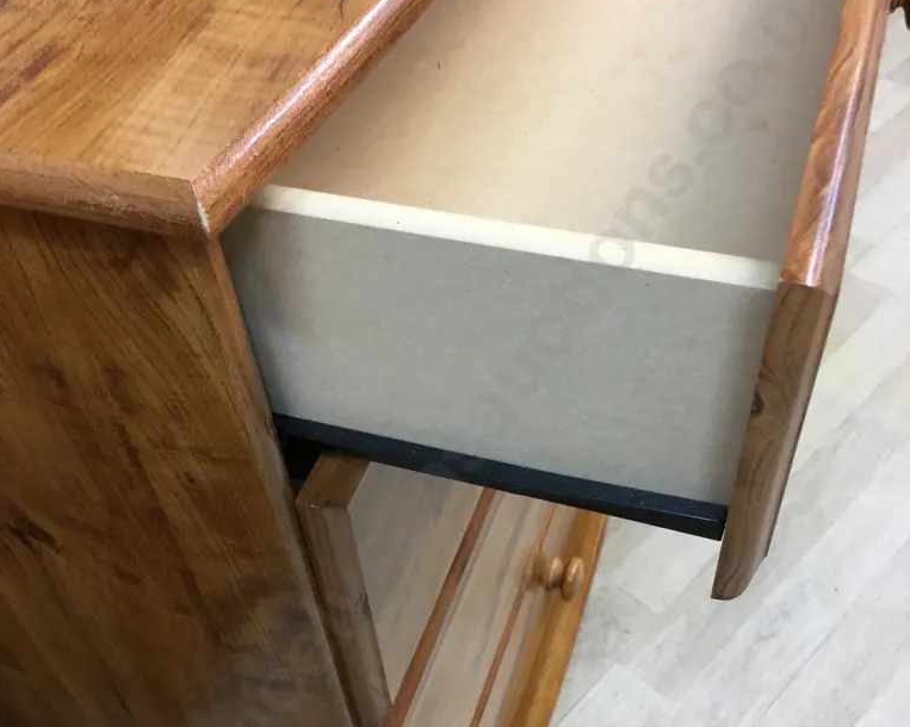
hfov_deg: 47.9
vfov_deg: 38.9
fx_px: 1023
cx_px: 454
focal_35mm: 38
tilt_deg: -48.4
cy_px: 461
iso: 50
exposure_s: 1/17
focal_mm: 4.15
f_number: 2.2
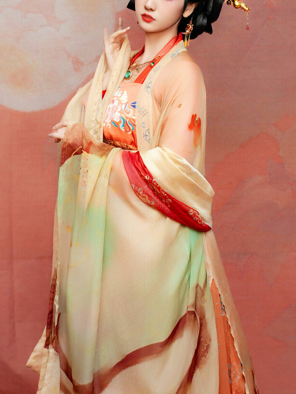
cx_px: 165
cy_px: 105
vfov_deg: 21.6
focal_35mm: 90
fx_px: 1026
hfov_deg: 16.4
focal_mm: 50
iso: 100
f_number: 2.8
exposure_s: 1/160
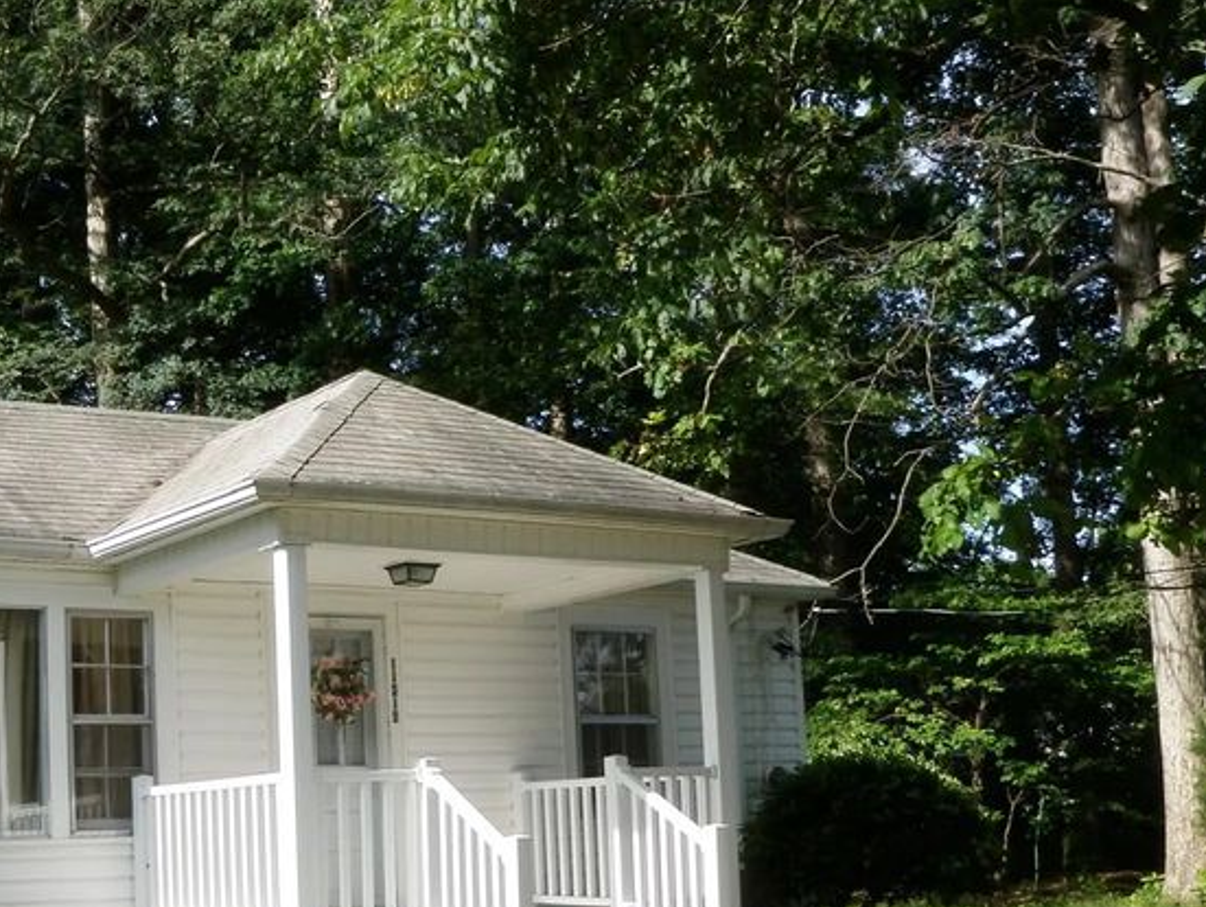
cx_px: 328
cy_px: 624
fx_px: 1813
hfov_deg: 36.1
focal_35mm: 52
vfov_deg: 27.8
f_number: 5
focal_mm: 5
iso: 50
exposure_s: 1/125
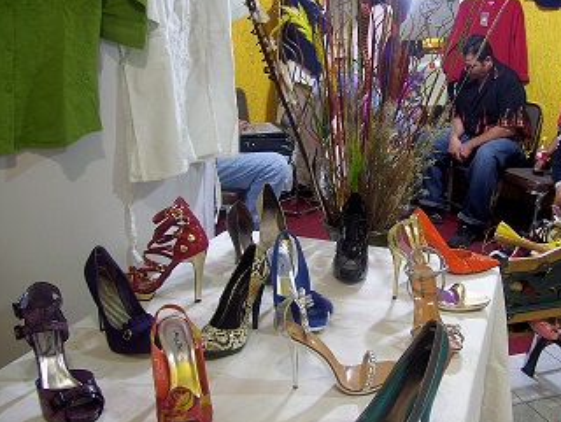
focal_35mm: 40
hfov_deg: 46.7
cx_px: 305
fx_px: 649
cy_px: 221
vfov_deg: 36.0
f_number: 2.7
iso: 160
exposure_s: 1/8
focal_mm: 6
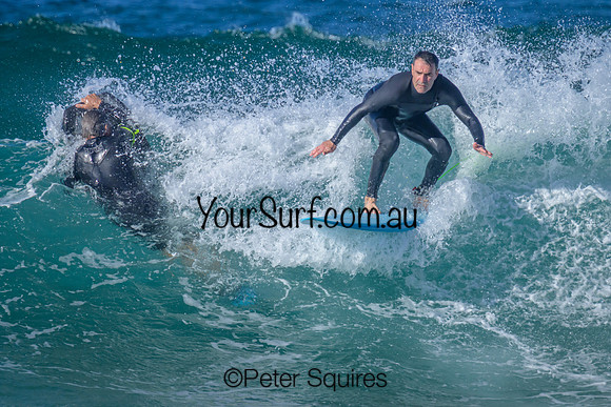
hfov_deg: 1.9
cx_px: 299
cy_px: 190
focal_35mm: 1100
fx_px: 18674
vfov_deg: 1.3
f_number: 11
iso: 1100
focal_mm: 800
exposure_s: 1/2000
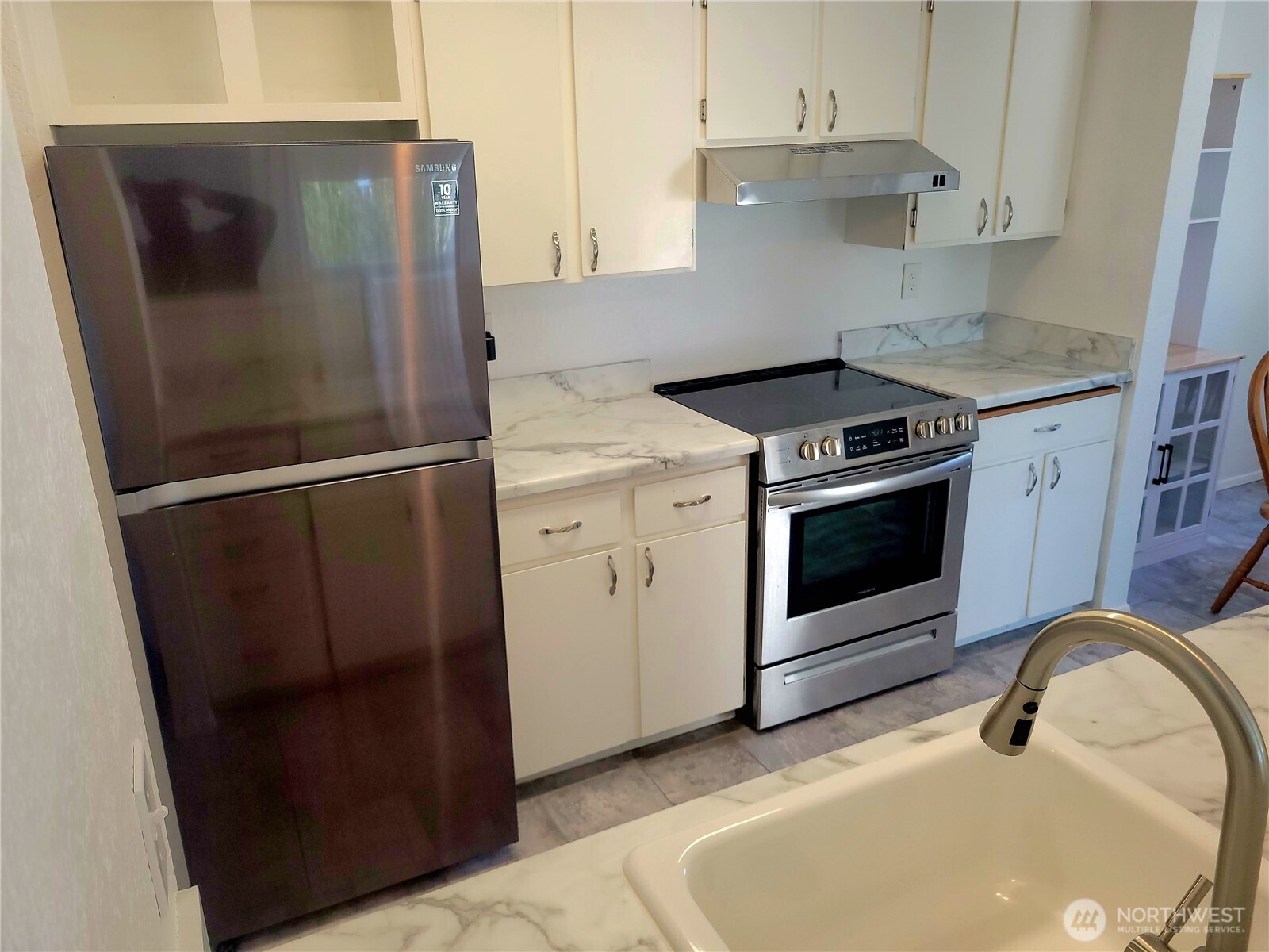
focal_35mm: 26
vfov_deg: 53.1
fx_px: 953
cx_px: 634
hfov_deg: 67.3
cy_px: 476
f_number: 1.8
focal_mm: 5.4
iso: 64
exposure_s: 1/120
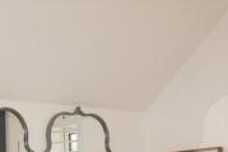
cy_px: 277
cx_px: 62
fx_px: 557
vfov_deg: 13.8
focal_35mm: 88
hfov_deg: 23.0
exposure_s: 1/160
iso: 160
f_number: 4
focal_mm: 16
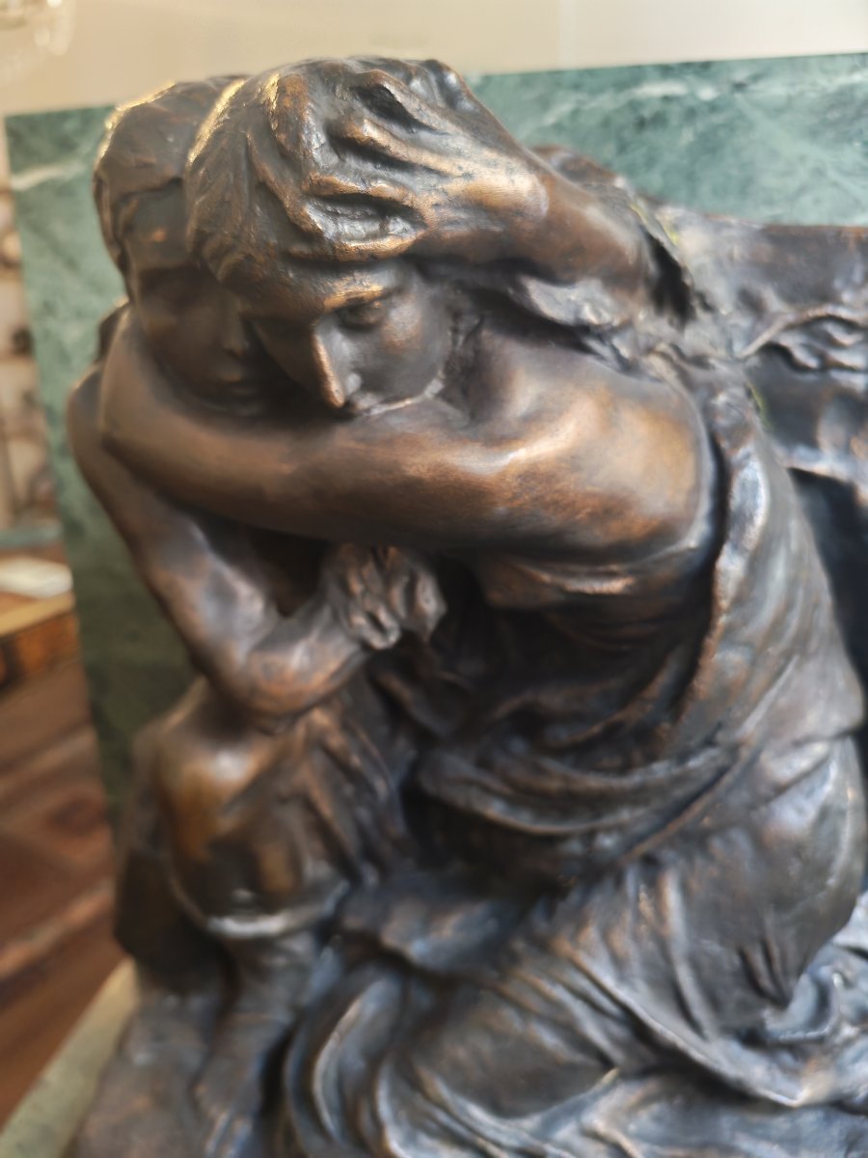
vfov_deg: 65.3
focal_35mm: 27
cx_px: 434
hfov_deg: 51.4
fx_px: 903
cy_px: 579
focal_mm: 6.12
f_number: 1.9
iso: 1250
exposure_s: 1/50
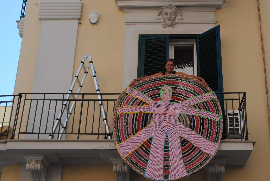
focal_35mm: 60
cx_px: 156
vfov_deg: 22.7
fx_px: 450
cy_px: 103
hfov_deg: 33.3
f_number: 7.1
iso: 100
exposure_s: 1/200
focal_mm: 34
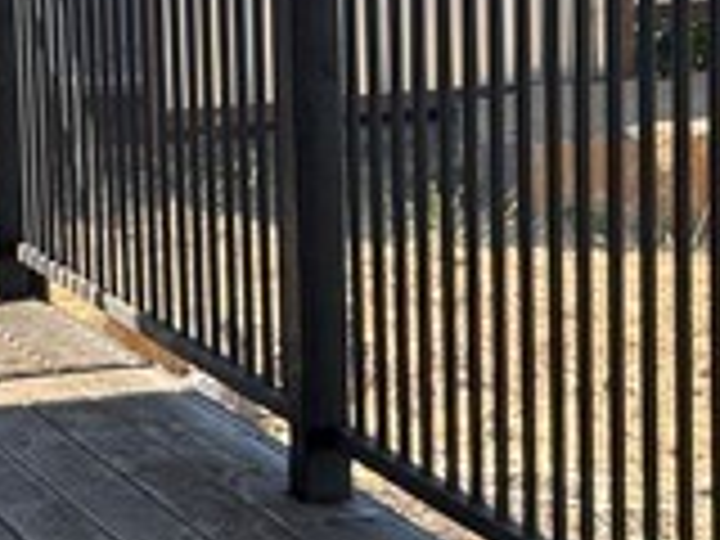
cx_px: 86
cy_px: 288
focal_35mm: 154
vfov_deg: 9.6
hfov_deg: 12.7
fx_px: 3203
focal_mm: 6.76
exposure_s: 1/1094
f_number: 1.78
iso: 80
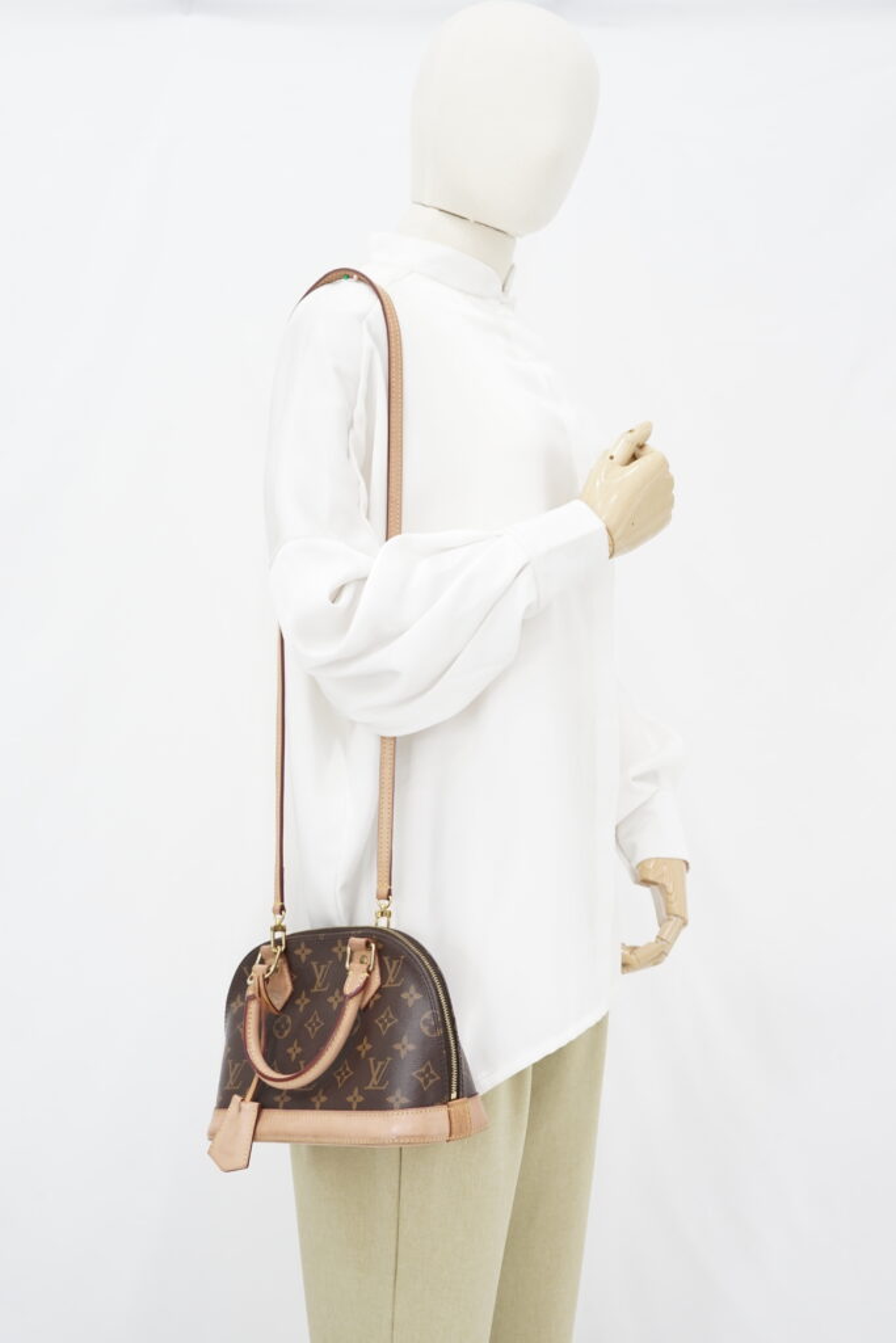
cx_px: 448
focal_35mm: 50
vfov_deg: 39.6
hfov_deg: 27.0
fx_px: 1866
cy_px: 672
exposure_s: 1/3
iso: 640
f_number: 9
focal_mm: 50
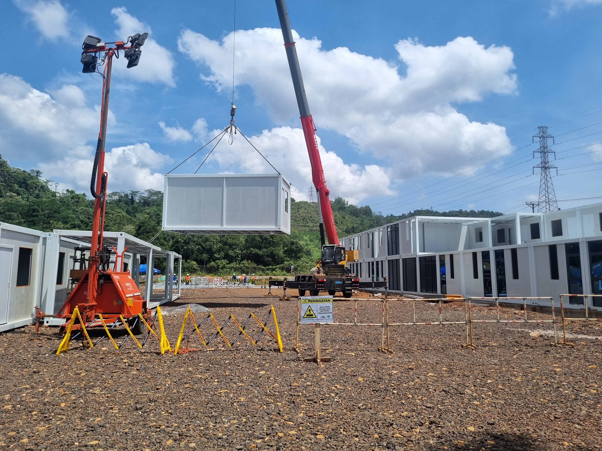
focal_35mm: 26
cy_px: 226
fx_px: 452
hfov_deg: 67.3
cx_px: 301
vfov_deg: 53.1
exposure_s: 1/3712
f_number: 1.8
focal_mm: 5.4
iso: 50
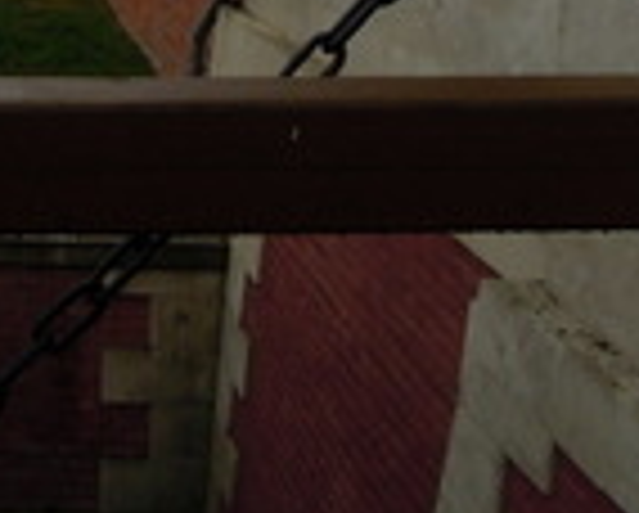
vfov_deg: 17.6
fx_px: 1496
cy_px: -243
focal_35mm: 79
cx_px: -50
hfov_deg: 22.8
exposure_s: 1/1600
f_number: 4
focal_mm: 4.3
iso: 160
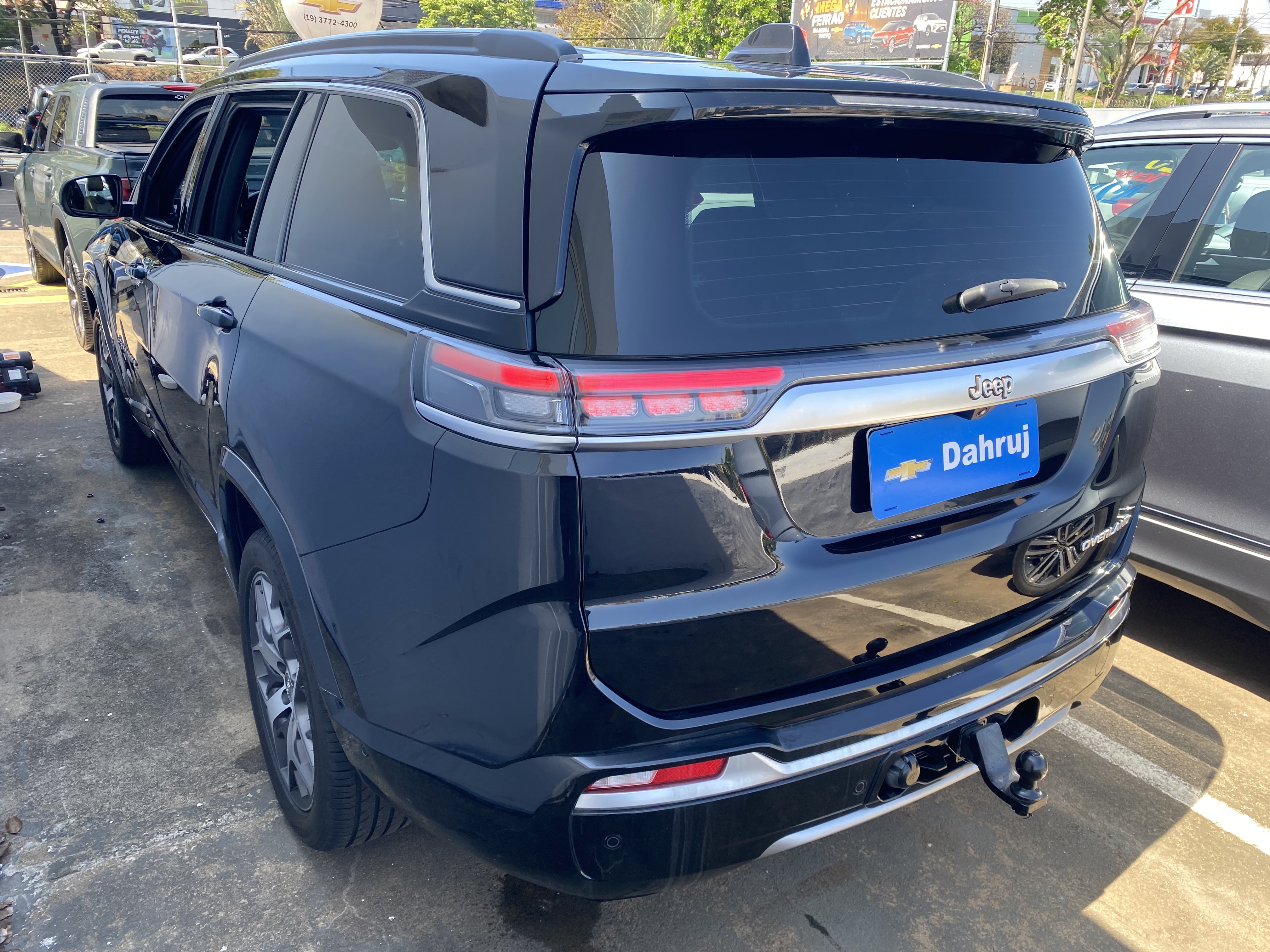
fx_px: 954
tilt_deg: -20.6
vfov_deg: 53.1
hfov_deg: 67.3
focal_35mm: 26
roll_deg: -2.7
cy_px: 476
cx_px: 635
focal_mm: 4.25
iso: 32
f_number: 1.8
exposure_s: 1/255
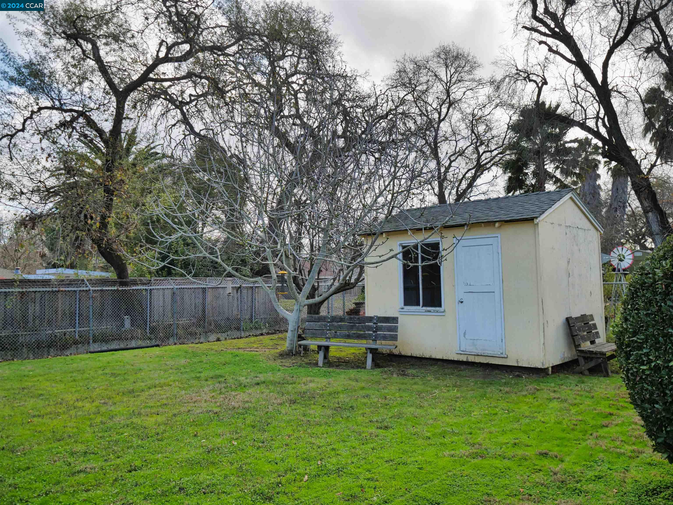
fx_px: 544
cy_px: 252
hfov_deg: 63.4
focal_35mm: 28
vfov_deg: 49.7
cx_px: 336
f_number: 2.8
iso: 250
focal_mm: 14
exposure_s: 1/1300
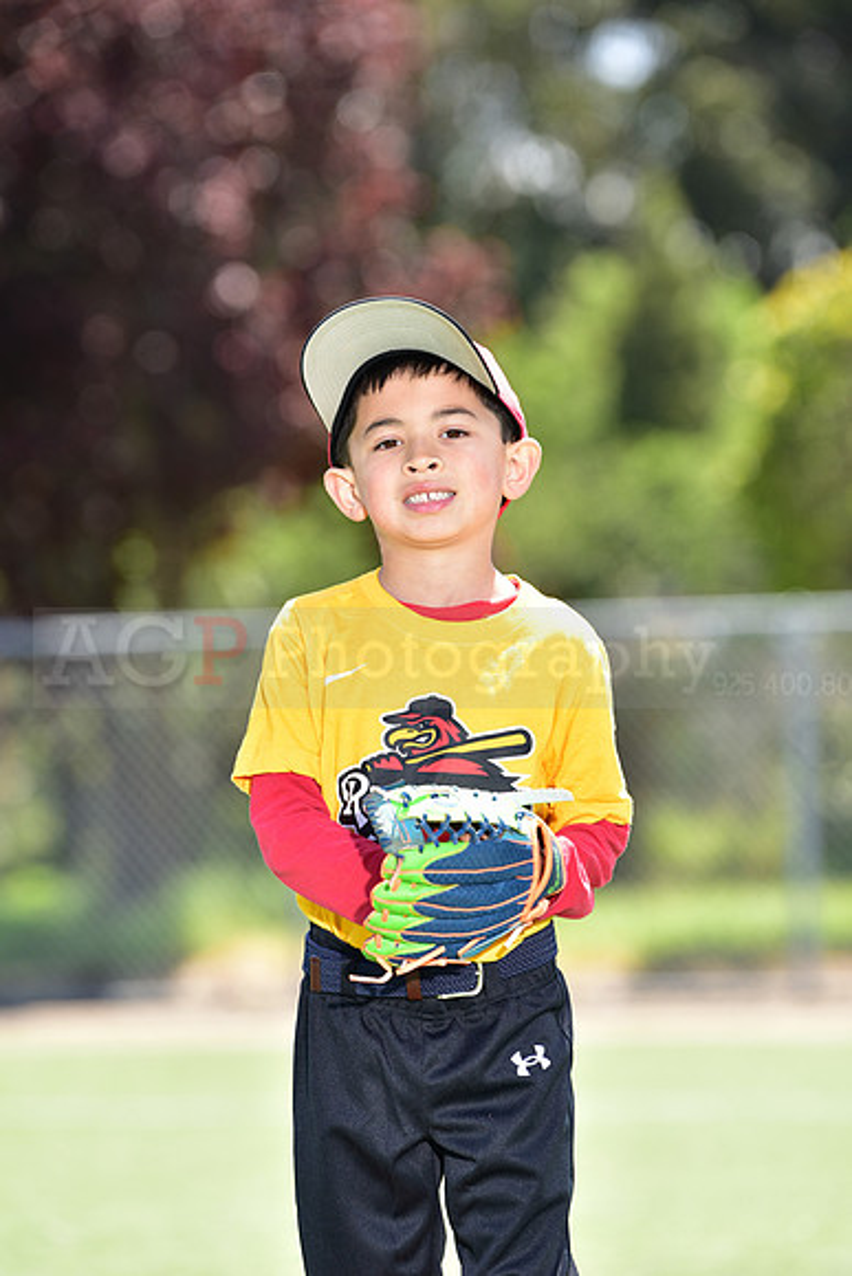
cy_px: 638
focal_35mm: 200
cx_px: 426
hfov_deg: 6.9
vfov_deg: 10.3
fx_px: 7095
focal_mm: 200
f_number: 4.5
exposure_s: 1/200
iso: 80
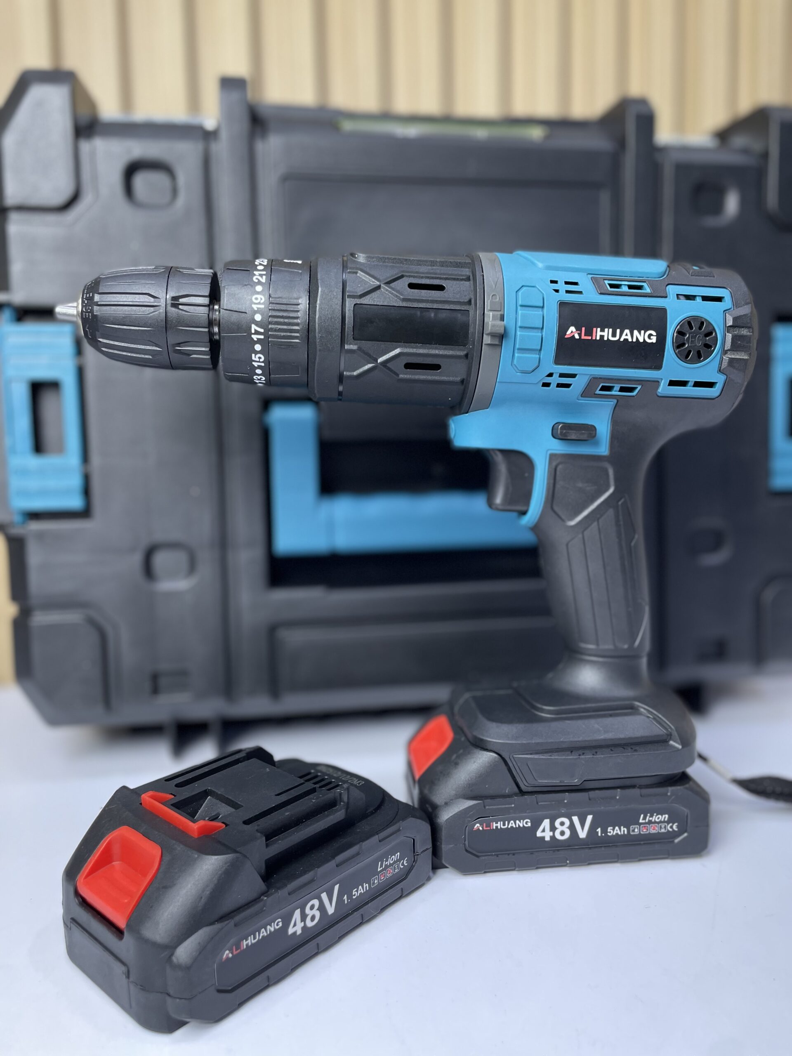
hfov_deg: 53.1
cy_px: 528
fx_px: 793
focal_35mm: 26
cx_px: 396
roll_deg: +1.4
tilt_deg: -8.3
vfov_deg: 67.3
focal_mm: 4.2
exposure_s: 1/60
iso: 80
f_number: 1.6
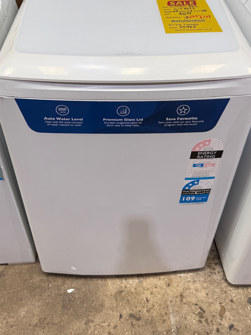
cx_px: 120
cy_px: 112
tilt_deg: -39.5
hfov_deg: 41.8
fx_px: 329
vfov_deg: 52.9
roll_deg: +1.1
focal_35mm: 34
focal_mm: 6.76
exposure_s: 1/121
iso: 50
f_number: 1.78
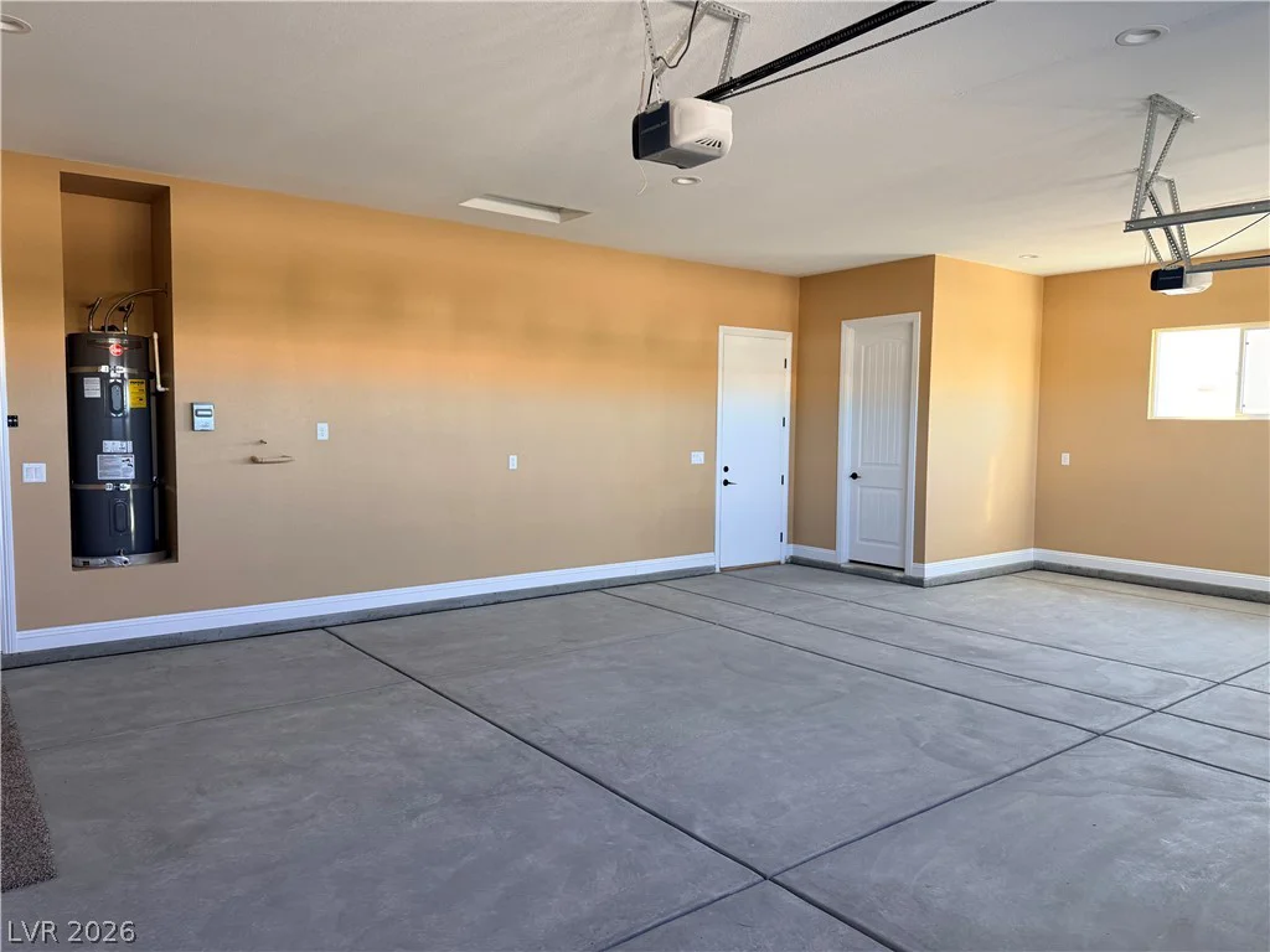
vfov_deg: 56.8
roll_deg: -0.5
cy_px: 476
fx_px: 881
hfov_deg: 71.6
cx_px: 635
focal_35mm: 24
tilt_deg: -2.8
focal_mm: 6.76
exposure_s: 1/120
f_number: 1.78
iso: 200
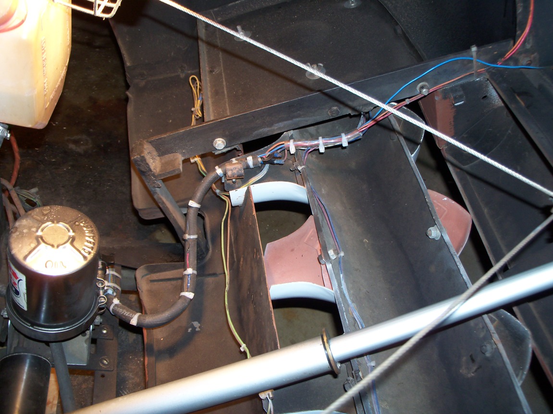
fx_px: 559
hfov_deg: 52.6
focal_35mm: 35
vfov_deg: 40.7
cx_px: 276
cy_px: 207
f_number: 3
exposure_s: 1/30
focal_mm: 6.3
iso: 64
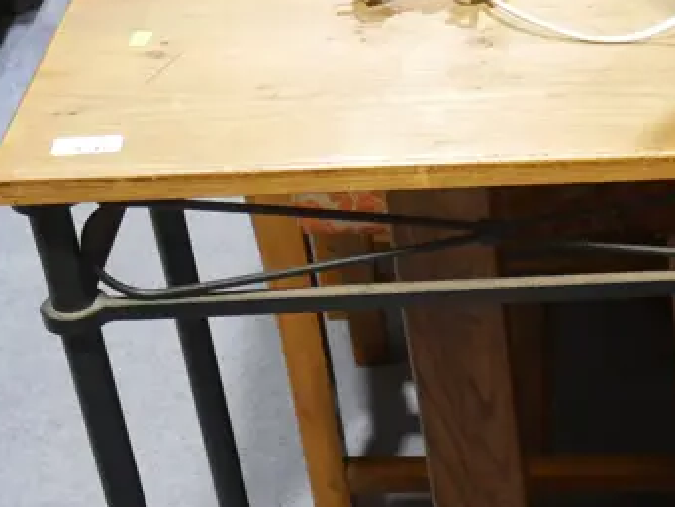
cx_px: 905
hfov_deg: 17.0
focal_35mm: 108
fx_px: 2107
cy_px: 590
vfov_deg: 13.4
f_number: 4
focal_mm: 18
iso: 640
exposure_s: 1/60
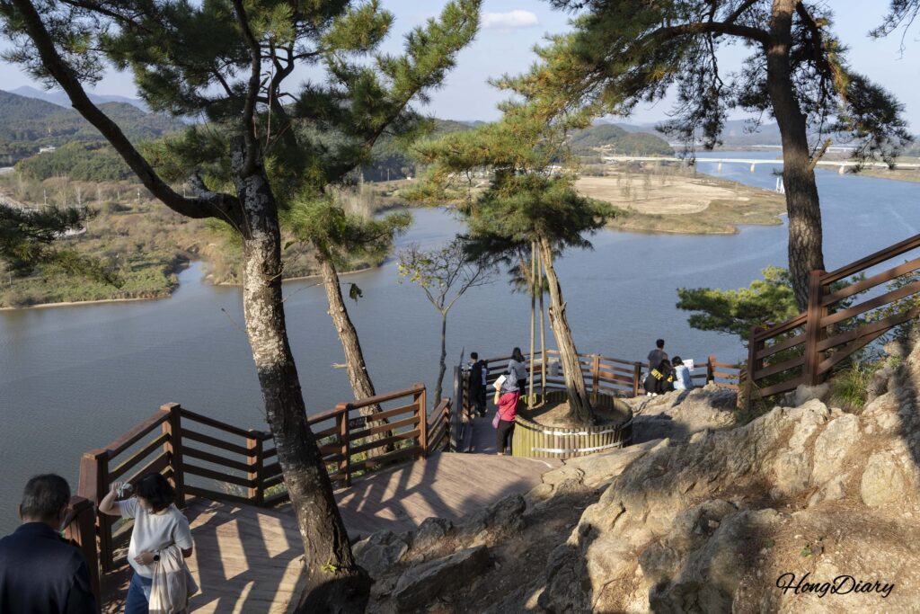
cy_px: 307
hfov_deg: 57.2
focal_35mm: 33
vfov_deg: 40.0
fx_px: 843
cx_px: 460
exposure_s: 1/100
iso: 100
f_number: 8
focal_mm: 33
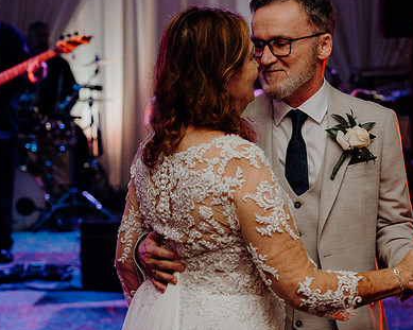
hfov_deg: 20.9
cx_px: 292
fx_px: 1112
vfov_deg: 16.9
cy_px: 166
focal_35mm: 91
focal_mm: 65
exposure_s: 1/200
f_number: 3.5
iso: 2500
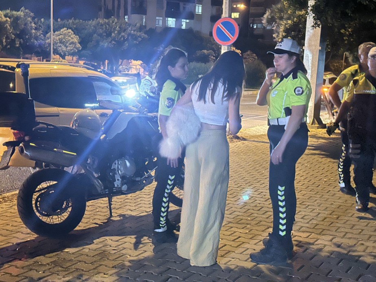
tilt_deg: -7.7
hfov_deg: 39.7
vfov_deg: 30.3
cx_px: 188
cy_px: 141
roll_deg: -1.8
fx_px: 521
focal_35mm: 48
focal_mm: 6.86
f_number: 1.78
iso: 1250
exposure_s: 1/17
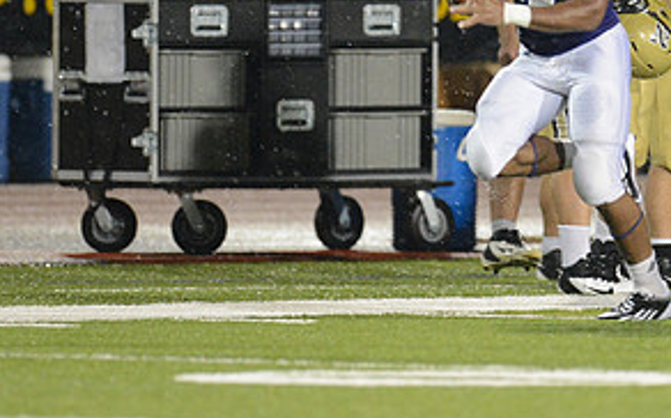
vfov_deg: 1.6
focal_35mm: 810
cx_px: 427
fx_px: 14801
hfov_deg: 2.6
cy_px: 31
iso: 5000
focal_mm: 400
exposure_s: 1/1000
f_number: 2.8
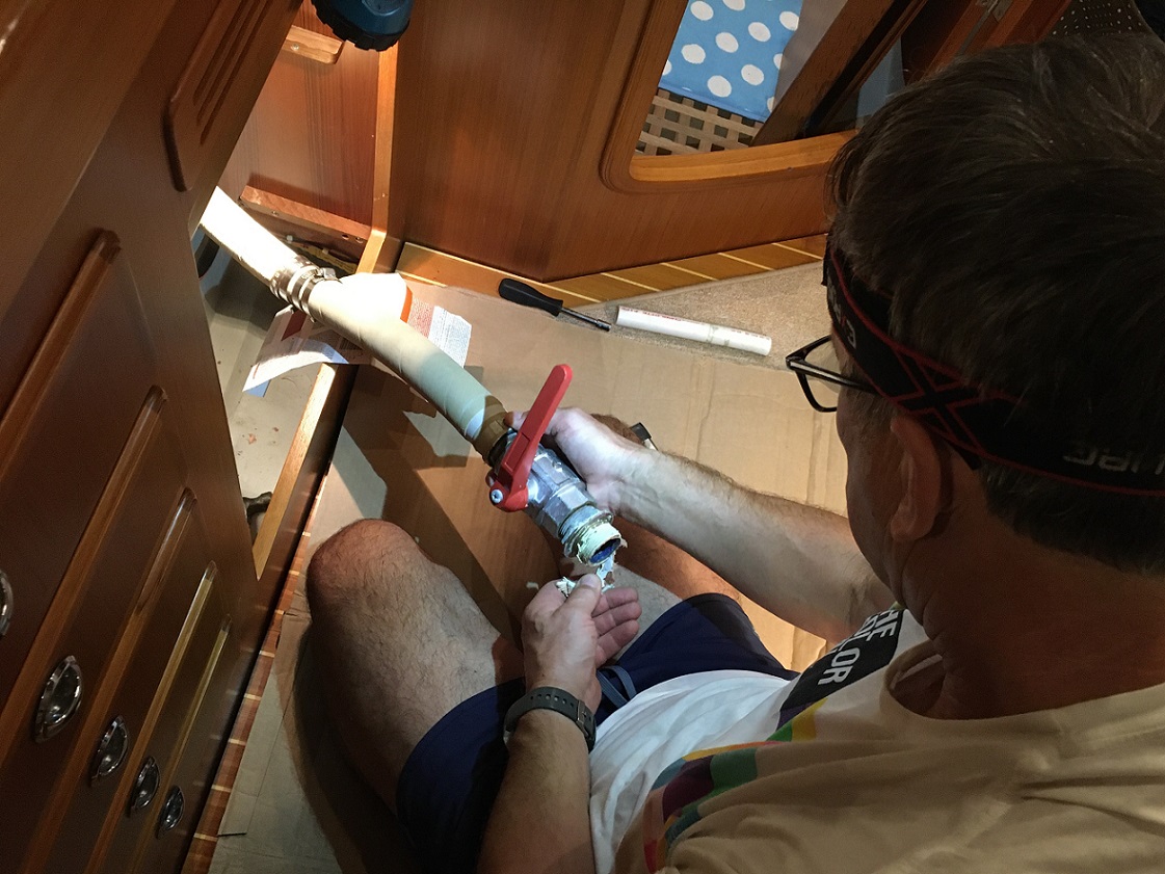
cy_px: 437
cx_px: 582
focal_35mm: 29
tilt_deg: -59.6
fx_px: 976
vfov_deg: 48.2
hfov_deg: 61.7
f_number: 2.2
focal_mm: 4.15
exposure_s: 1/15
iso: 200
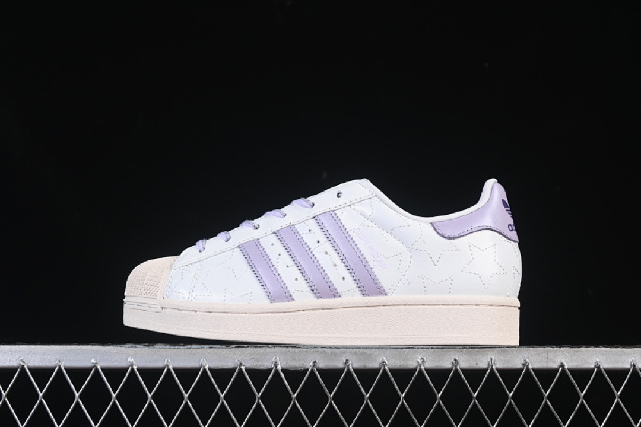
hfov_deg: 27.0
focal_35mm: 75
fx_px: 1335
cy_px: 214
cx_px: 320
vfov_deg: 18.2
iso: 160
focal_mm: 50
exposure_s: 1/80
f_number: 8
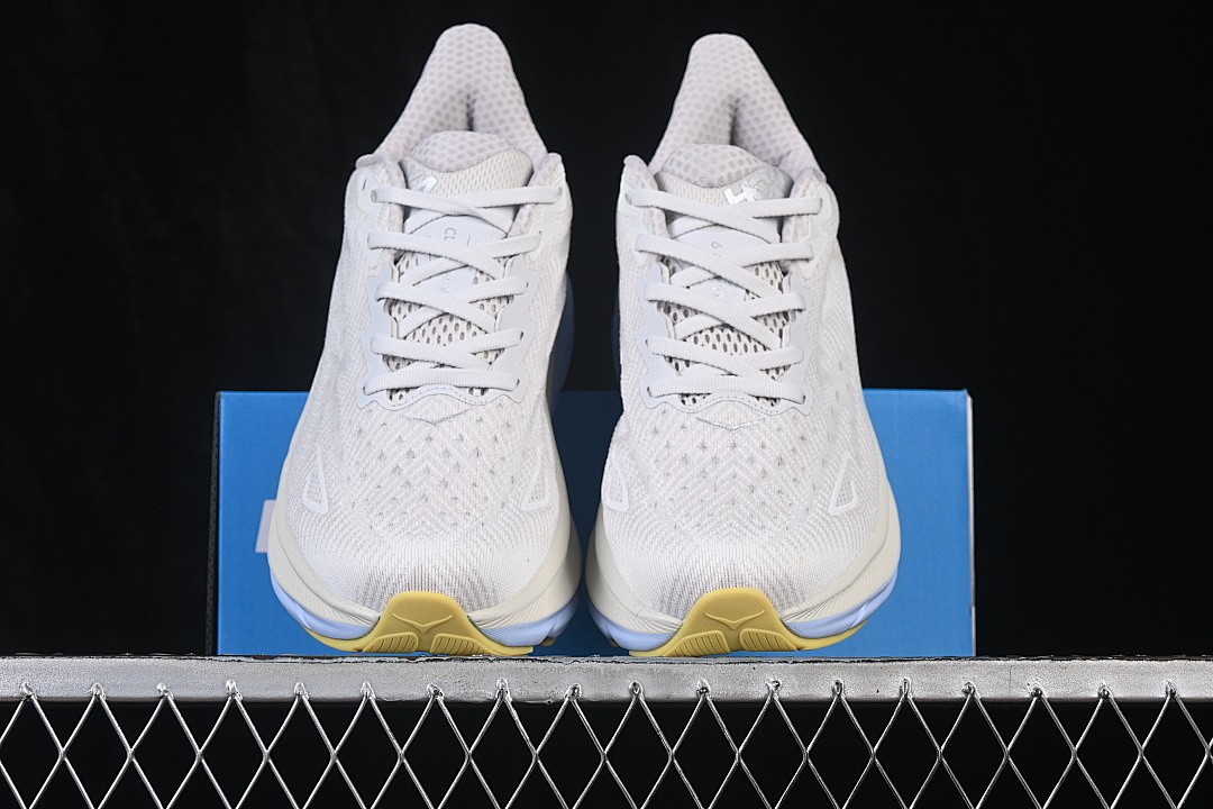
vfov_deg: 18.2
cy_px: 404
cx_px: 606
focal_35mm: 75
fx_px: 2527
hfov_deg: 27.0
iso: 160
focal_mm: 50
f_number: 8
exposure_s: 1/80
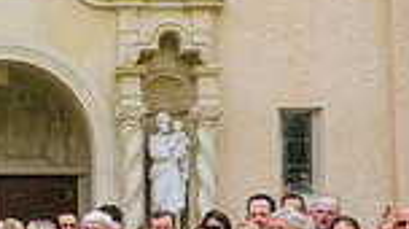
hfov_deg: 21.1
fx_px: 1040
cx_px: -51
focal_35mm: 96
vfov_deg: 12.5
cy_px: 179
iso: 400
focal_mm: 24
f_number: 2.8
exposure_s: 1/1600
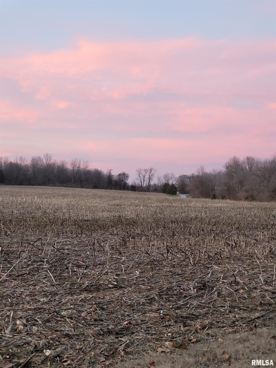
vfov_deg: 36.8
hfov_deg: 28.0
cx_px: 138
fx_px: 553
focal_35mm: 52
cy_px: 184
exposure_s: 1/60
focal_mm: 6
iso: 160
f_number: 2.4
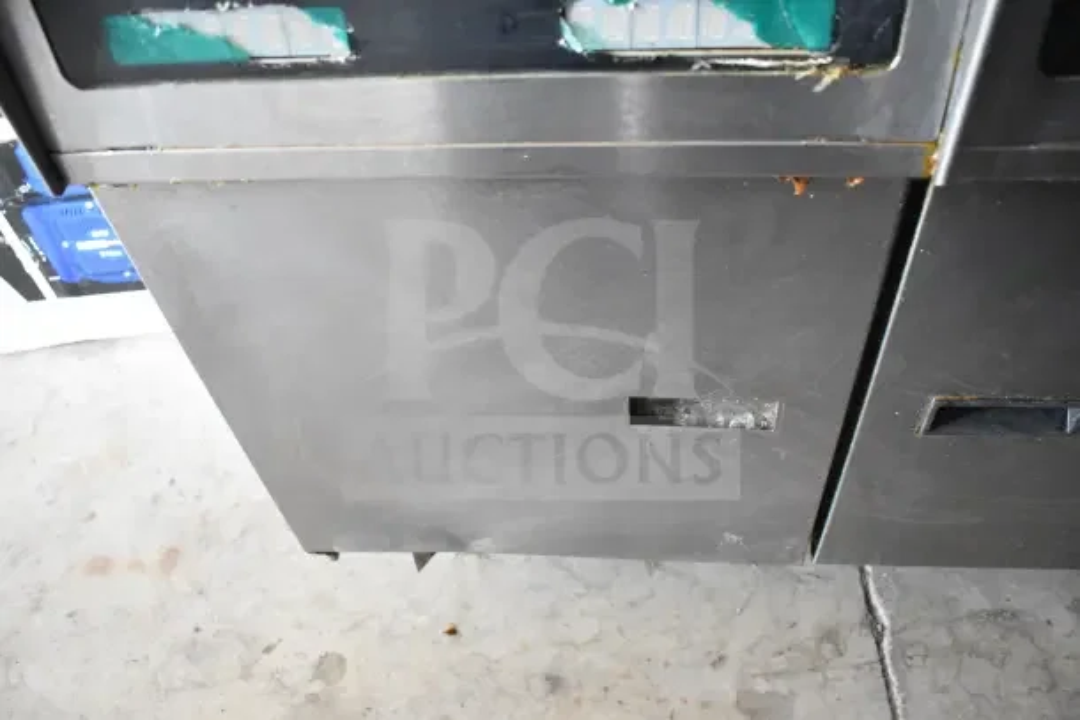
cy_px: 360
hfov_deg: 59.5
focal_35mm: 32
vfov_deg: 41.7
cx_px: 540
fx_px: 945
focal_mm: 21
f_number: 4
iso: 6400
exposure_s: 1/60
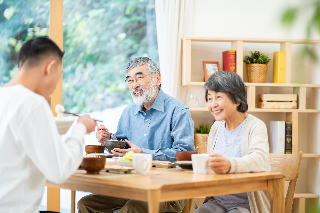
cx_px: 160
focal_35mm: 85
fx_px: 755
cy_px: 106
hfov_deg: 23.9
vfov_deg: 16.1
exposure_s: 1/200
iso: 640
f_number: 1.8
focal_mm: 85
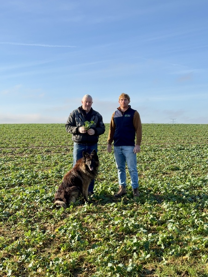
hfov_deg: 30.3
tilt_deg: +0.8
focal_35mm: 48
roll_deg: +2.1
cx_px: 104
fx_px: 385
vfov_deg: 39.7
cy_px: 138
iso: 64
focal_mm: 6.76
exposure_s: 1/3610
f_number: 1.78
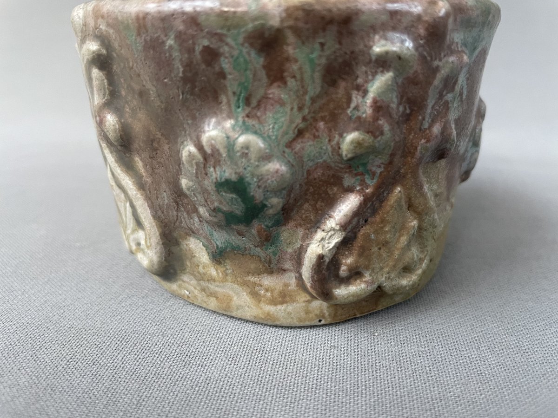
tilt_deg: -21.2
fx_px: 419
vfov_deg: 53.1
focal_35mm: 26
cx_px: 279
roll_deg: +0.1
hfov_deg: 67.3
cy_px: 209
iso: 250
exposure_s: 1/60
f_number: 1.6
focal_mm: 4.2
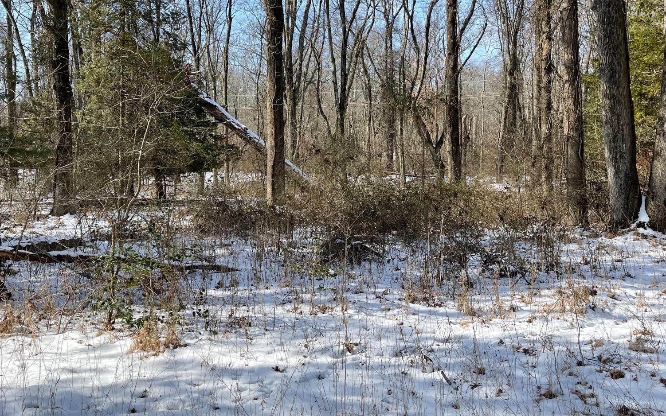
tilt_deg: -2.6
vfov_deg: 34.4
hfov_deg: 52.6
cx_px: 296
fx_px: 672
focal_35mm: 37
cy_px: 178
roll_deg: +0.9
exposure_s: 1/2012
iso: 32
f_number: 1.6
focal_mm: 5.1
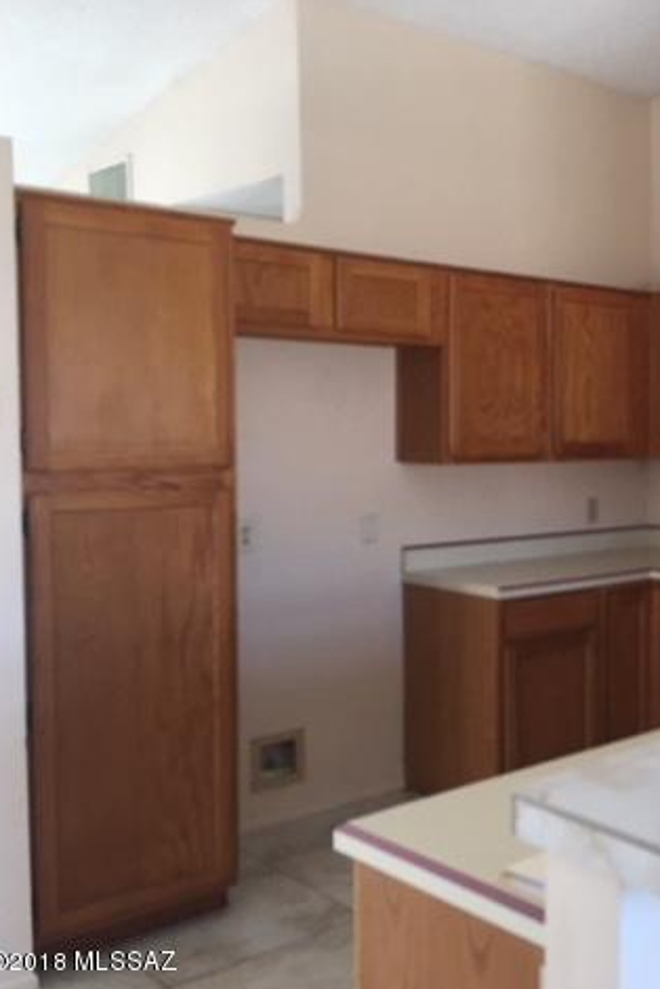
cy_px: 500
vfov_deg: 47.4
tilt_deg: -4.2
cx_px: 649
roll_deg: -1.7
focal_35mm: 41
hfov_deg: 30.5
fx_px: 1127
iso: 40
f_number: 2.2
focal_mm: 4.15
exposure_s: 1/30
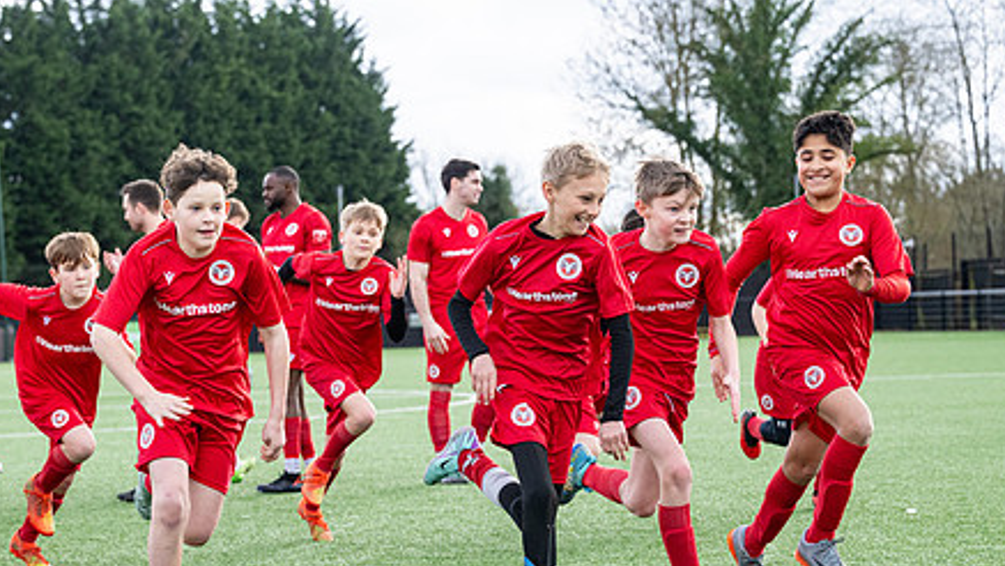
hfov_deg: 17.9
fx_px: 3172
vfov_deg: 10.2
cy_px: 464
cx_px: 254
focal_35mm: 119
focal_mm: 70
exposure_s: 1/1600
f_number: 4
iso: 800
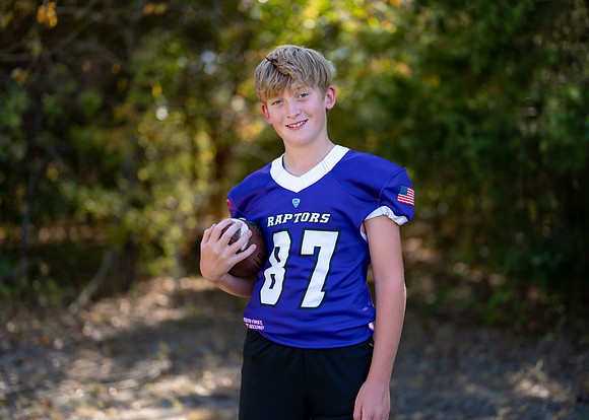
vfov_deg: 25.4
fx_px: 933
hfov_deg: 35.0
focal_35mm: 56
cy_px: 217
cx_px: 295
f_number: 1.2
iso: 100
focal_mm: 50
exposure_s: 1/2000
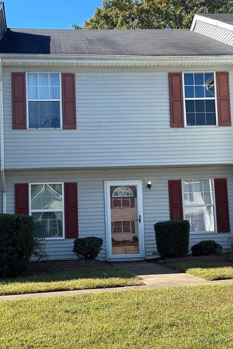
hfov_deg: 24.6
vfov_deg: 36.2
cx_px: 118
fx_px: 533
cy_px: 169
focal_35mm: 55
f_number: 1.78
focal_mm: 6.86
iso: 80
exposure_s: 1/2028
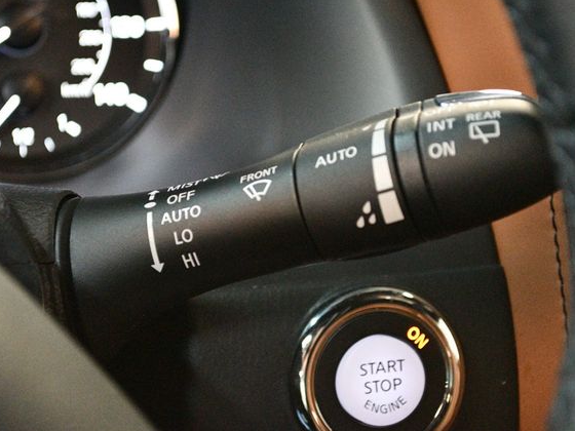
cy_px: 214
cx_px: 291
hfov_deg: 21.8
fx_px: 1495
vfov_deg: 16.4
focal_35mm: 90
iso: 12800
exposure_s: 1/40
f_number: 5.6
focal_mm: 55
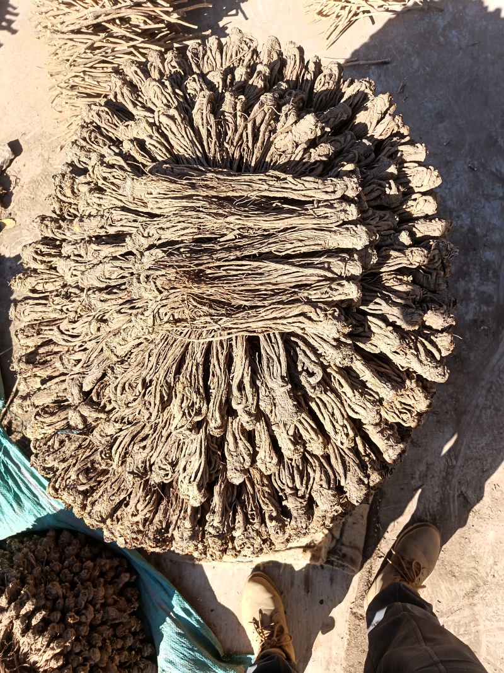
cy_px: 336
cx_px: 252
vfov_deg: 71.6
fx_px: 466
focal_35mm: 24
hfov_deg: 56.8
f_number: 1.75
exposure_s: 1/245
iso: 100
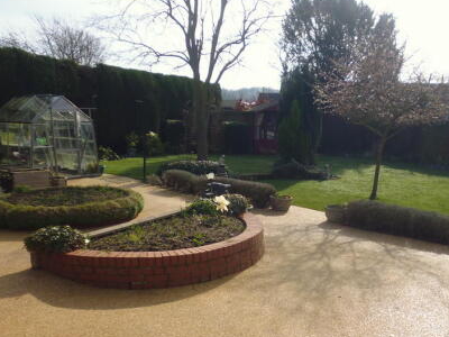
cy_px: 220
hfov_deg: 52.0
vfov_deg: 40.3
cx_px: 282
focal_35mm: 35
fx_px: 454
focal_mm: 4.3
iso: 100
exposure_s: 1/125
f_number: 9
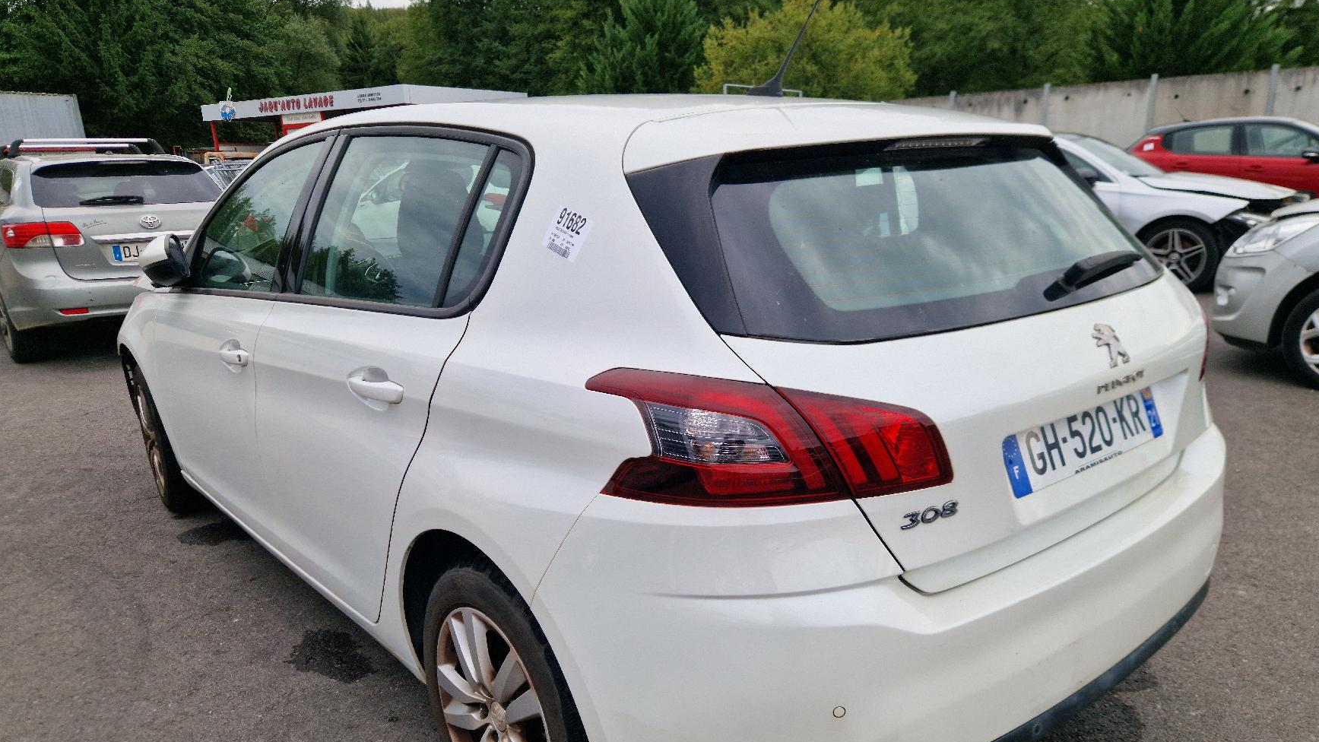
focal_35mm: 26
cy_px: 456
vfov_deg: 44.1
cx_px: 659
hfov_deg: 71.9
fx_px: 909
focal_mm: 5.4
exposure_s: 1/370
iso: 50
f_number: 1.8
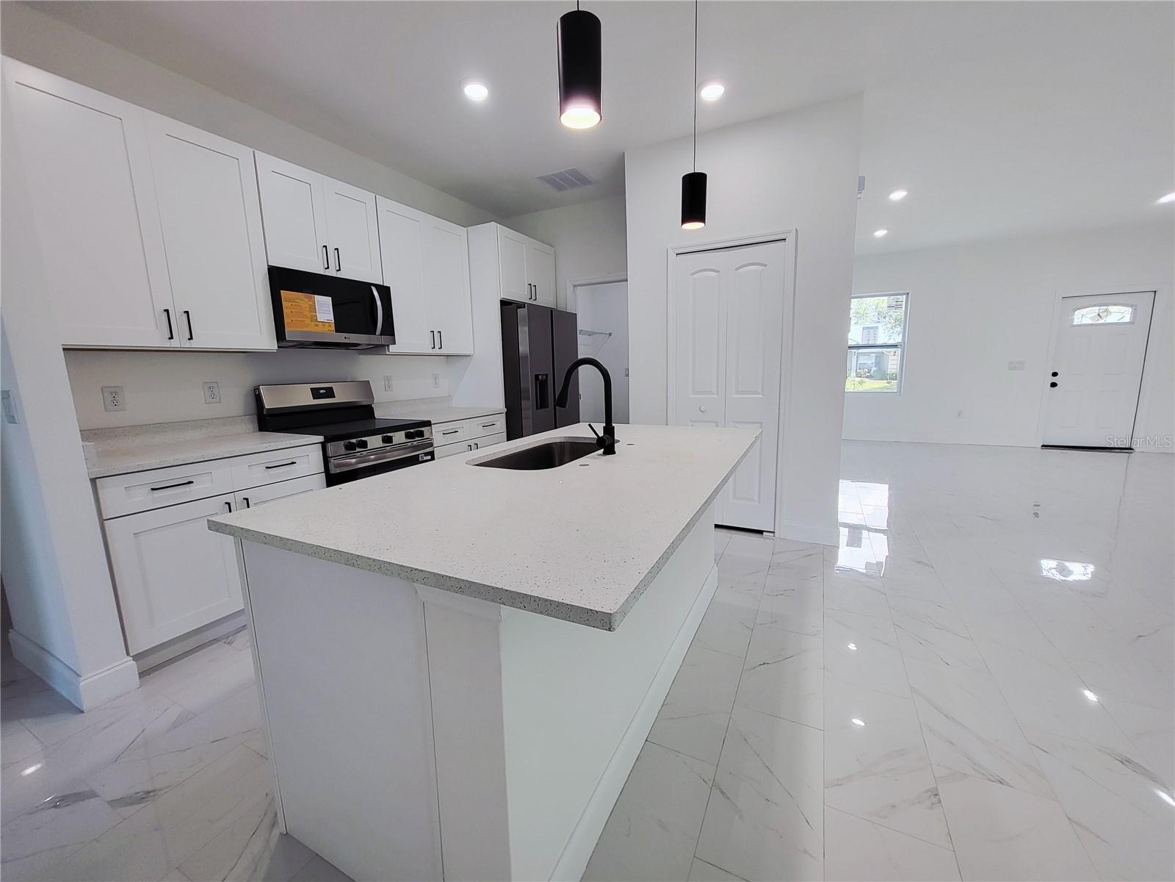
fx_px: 441
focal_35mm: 13
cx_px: 588
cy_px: 441
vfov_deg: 89.9
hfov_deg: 106.2
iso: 80
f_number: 2.2
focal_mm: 1.74
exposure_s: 1/60
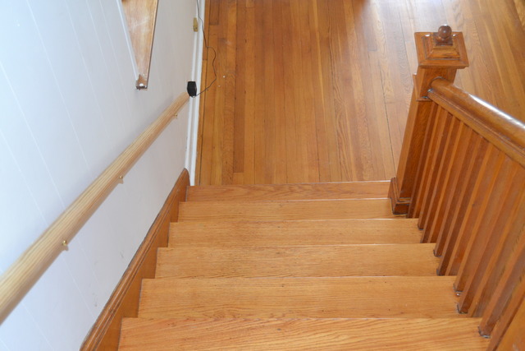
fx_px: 678
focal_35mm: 46
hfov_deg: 42.3
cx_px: 262
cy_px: 176
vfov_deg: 29.0
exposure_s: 1/60
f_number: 4.2
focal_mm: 31
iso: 1100
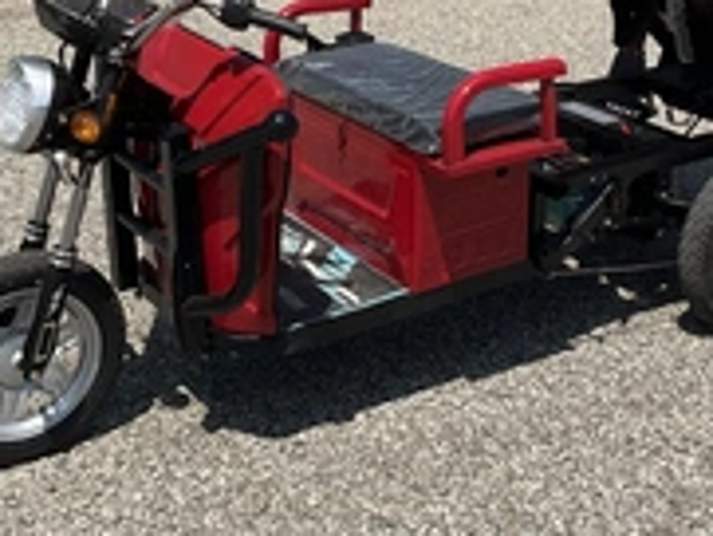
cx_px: 433
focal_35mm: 64
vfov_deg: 22.2
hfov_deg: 30.2
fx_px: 1319
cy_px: 24
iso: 25
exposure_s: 1/2320
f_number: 1.8
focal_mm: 3
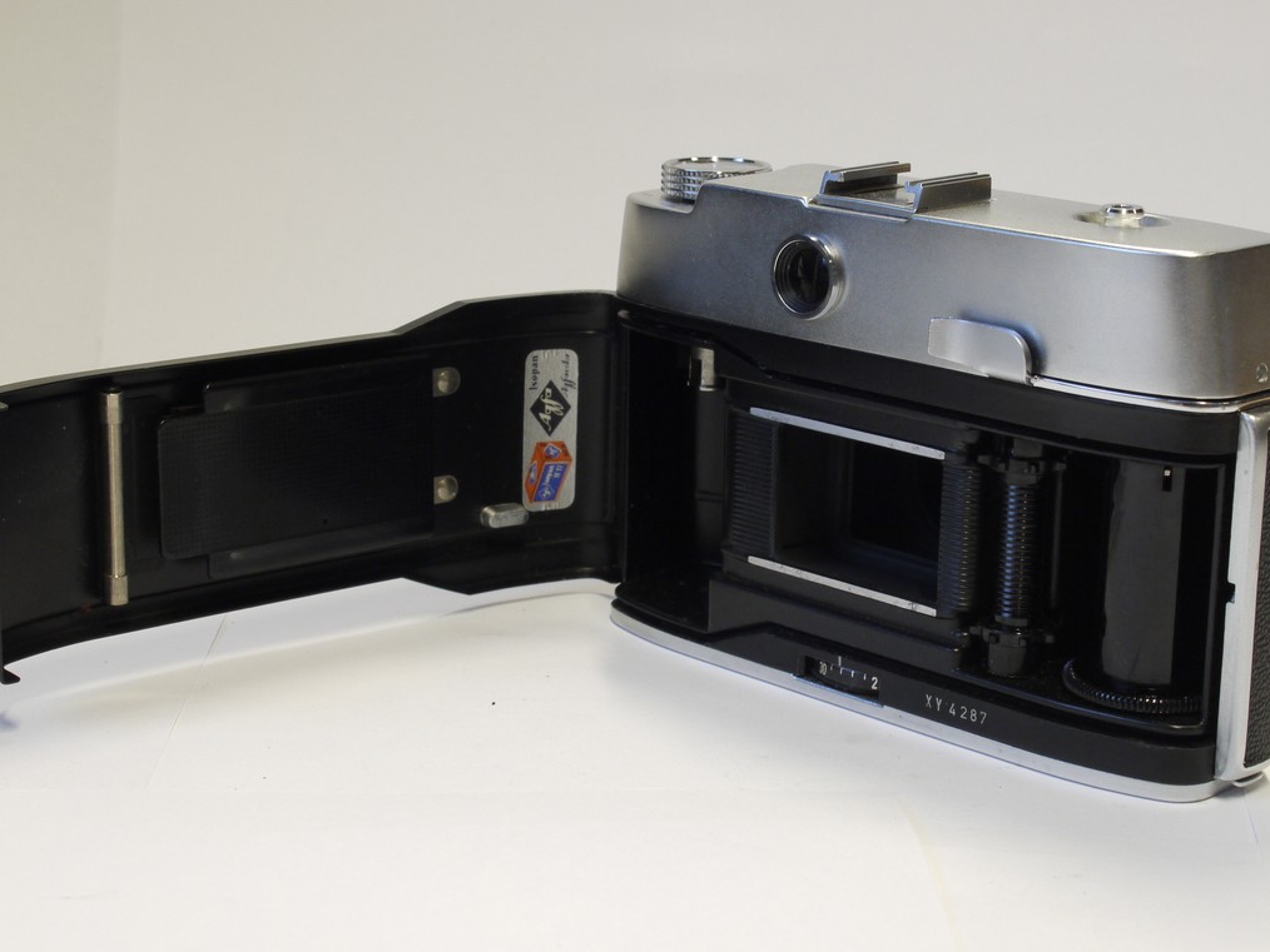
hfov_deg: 27.4
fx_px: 2605
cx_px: 638
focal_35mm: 71
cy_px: 483
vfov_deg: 20.7
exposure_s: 1/13
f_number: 9
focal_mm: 30
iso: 400
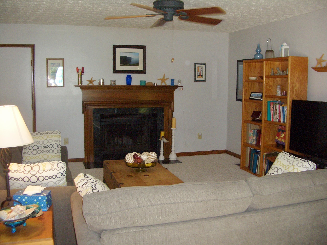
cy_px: 122
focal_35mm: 35
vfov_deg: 40.7
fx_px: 331
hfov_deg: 52.6
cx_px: 164
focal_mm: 5.8
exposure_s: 1/60
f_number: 2.6
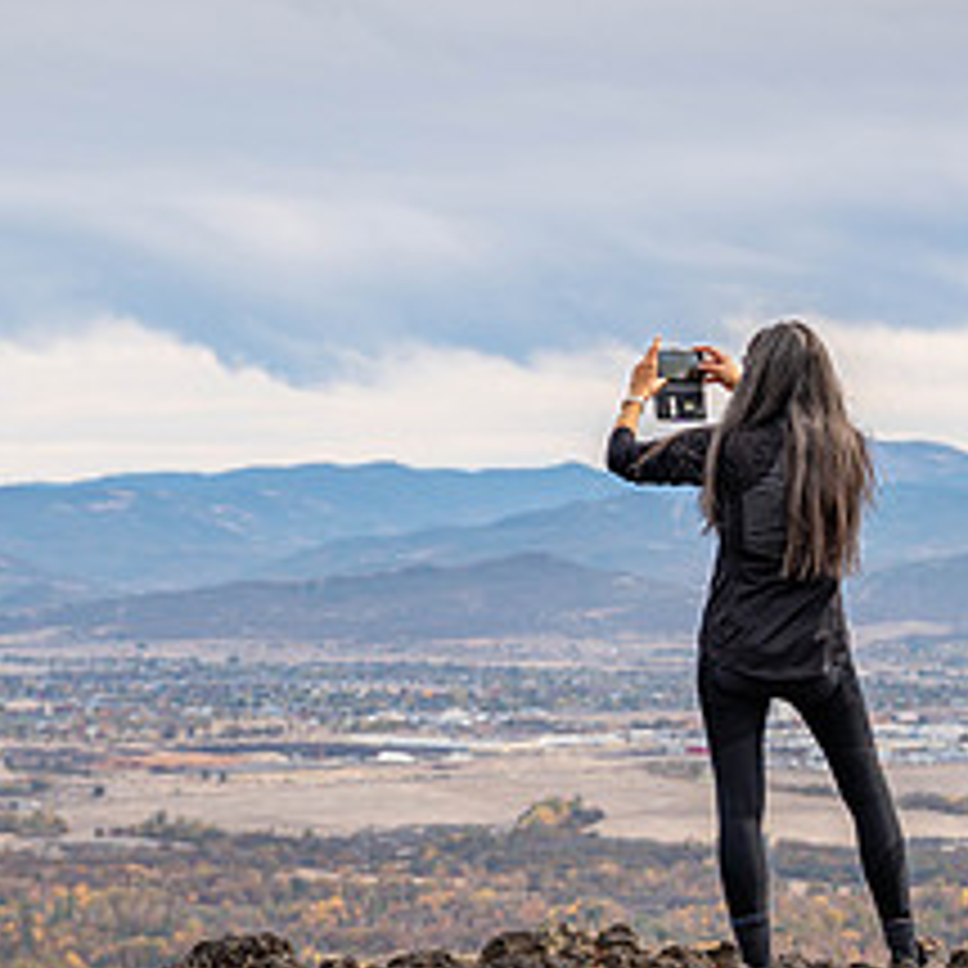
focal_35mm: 111
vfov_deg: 15.7
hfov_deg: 15.6
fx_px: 3512
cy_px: 356
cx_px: 818
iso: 100
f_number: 3.2
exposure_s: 1/2000
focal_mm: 39.3
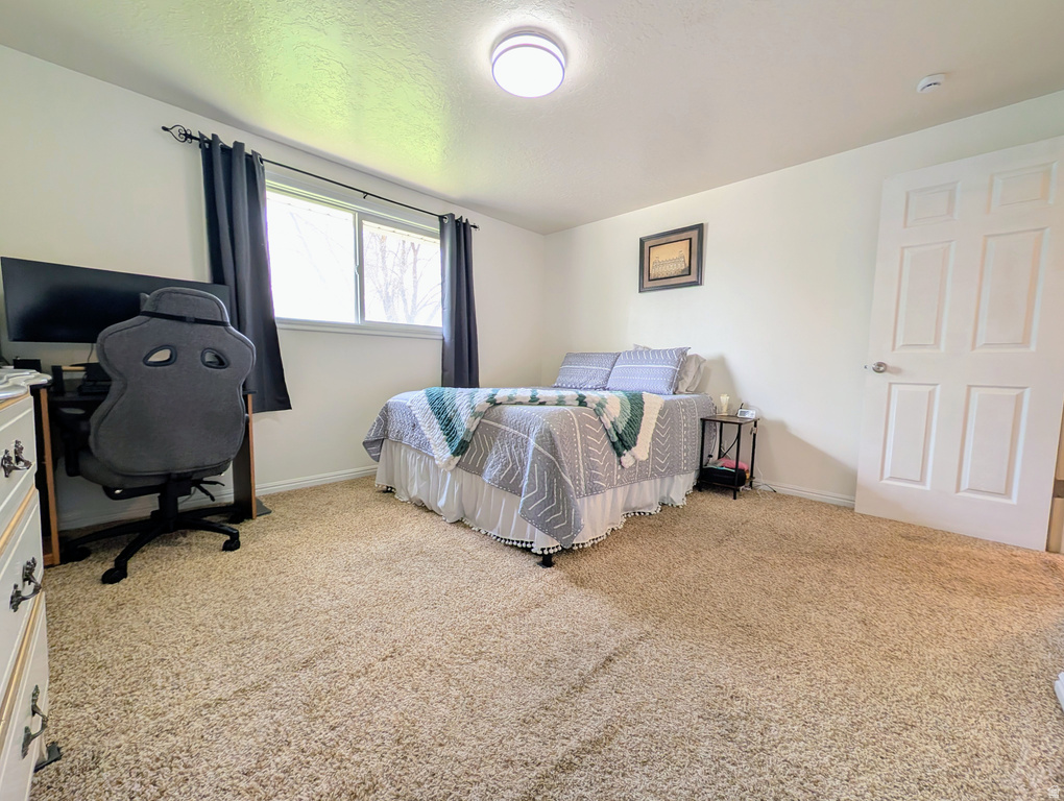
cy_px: 400
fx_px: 369
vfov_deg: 94.6
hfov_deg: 110.5
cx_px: 532
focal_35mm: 12
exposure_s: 1/127
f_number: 1.7
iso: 59
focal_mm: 2.02
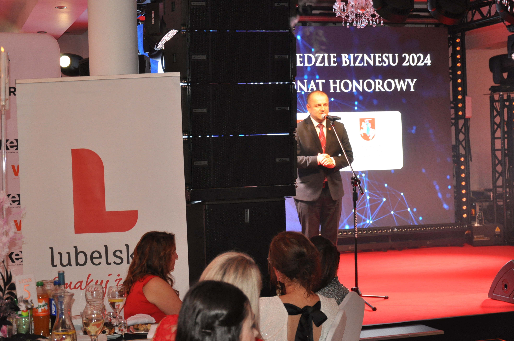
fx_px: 963
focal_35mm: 68
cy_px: 170
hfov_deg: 29.9
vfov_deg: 20.1
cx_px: 257
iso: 800
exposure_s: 1/60
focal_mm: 45
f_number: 4.8
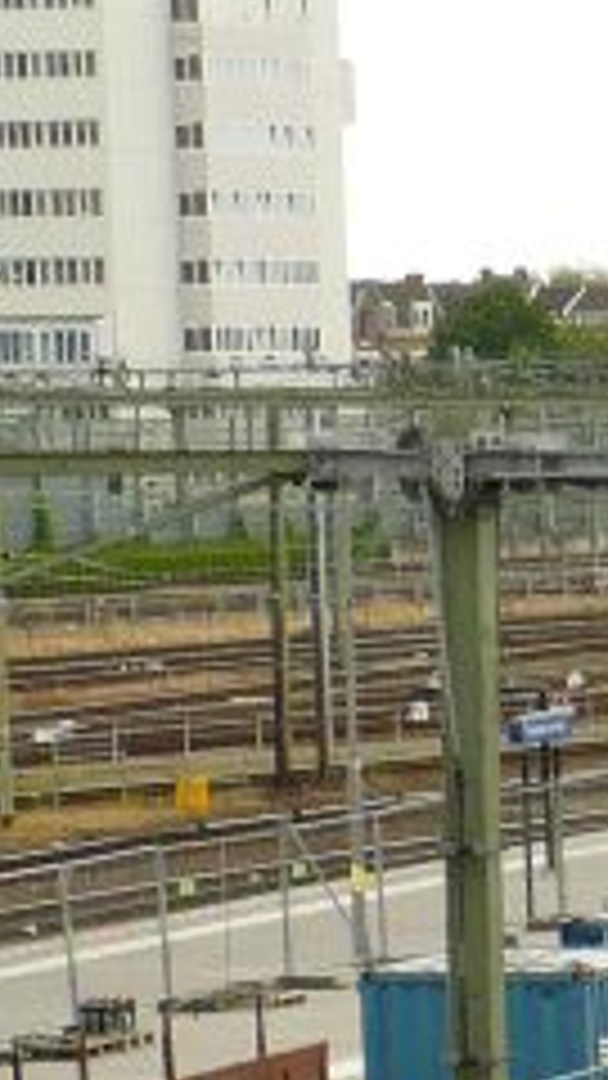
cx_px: 1869
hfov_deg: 4.2
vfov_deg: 7.6
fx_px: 7996
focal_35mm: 279
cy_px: 1714
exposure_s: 1/160
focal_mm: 9.9
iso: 100
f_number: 3.7
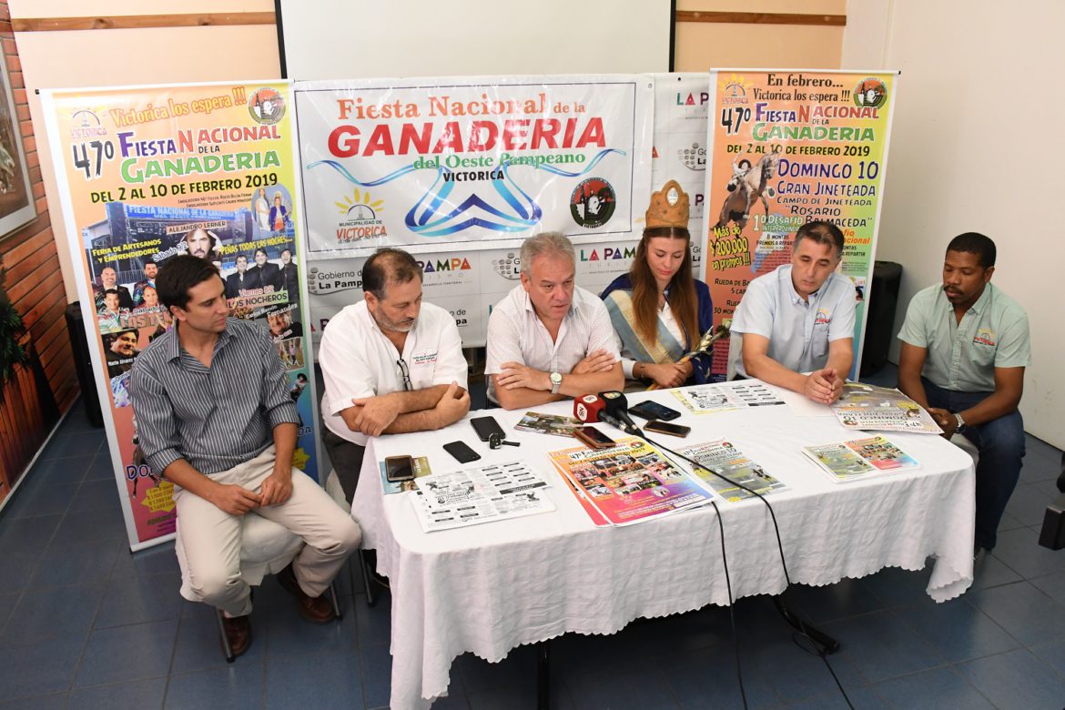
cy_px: 355
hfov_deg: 67.4
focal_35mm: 27
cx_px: 532
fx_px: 799
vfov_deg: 47.9
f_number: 7.1
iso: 3200
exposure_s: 1/200
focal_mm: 18
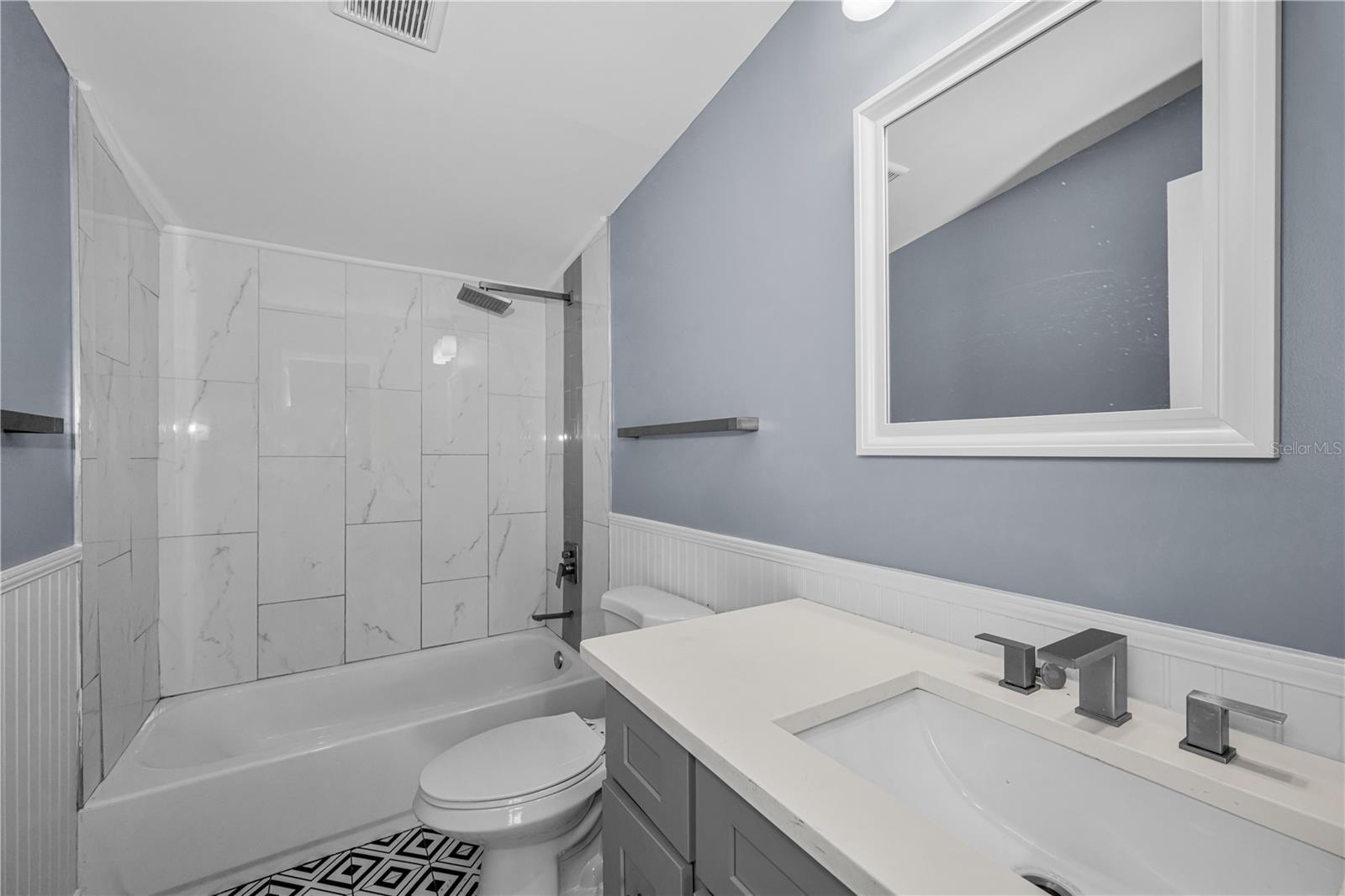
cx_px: 672
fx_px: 523
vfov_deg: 81.2
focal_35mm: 14
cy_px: 448
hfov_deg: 104.3
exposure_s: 1/60
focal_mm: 14
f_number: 8
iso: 200
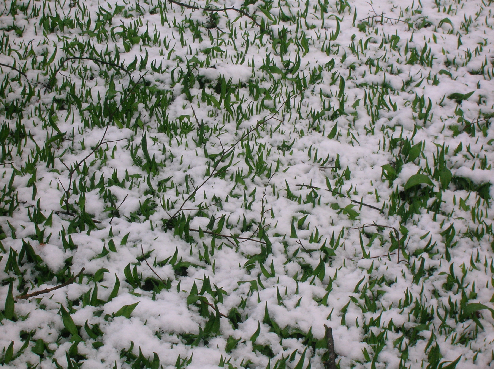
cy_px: 184
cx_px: 247
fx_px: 1454
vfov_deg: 14.5
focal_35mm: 102
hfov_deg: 19.3
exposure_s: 1/42
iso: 50
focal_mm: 17.1
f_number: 8.2
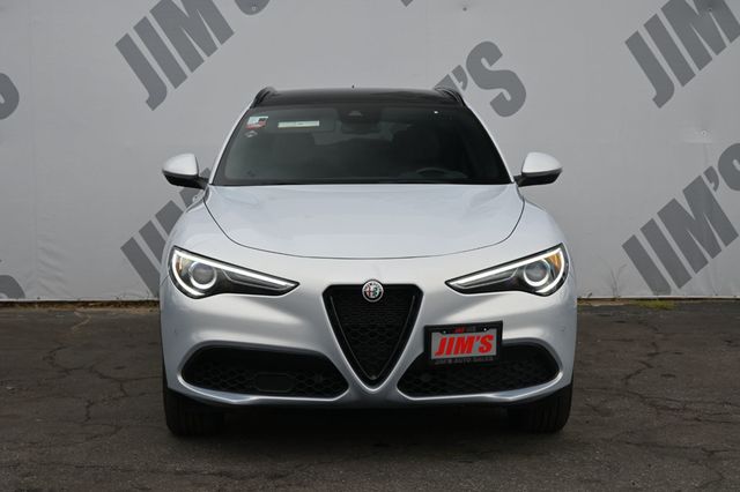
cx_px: 370
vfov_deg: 21.1
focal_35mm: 64
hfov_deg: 31.2
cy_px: 246
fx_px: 1325
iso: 160
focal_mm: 43
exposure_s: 1/250
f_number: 6
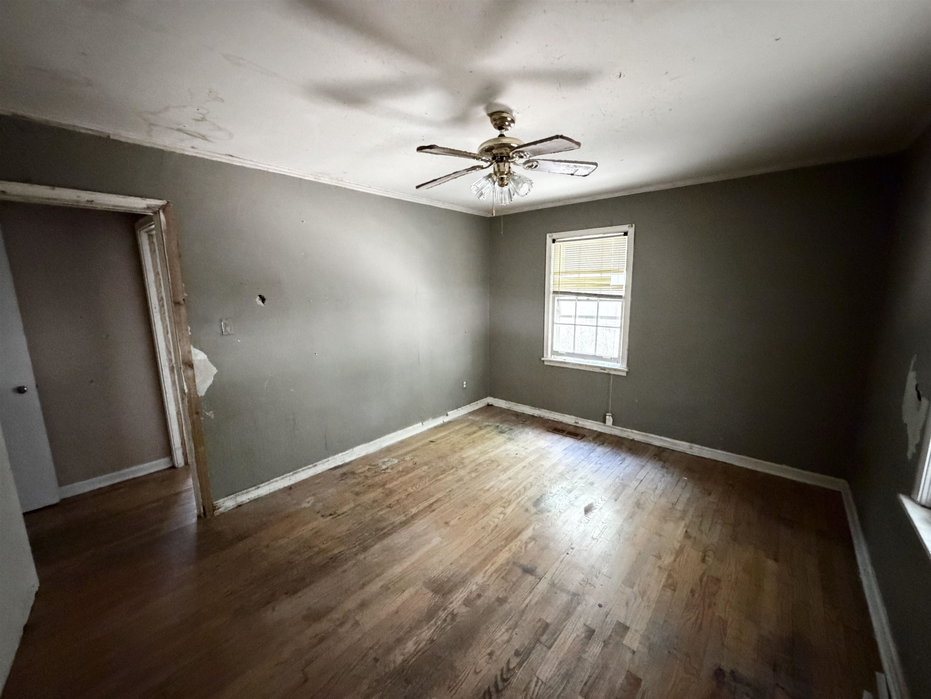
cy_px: 350
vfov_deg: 85.7
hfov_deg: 102.1
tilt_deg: -10.6
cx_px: 466
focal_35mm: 14
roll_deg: +1.5
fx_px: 377
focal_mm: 2.22
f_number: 2.2
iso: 1250
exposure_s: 1/54
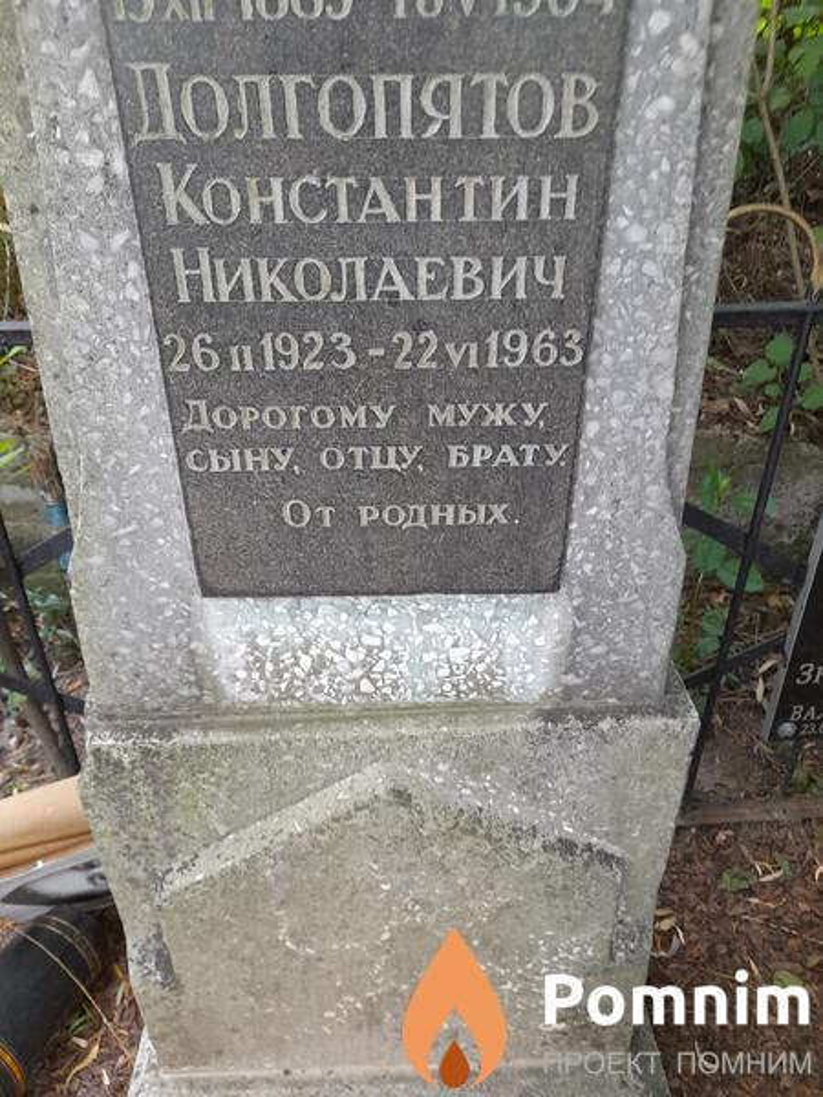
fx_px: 793
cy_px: 548
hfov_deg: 54.9
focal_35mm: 25
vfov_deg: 69.4
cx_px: 412
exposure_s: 1/50
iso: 160
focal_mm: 4.6
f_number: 2
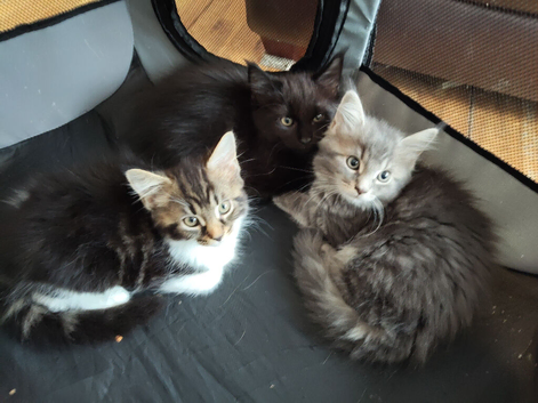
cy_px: 202
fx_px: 388
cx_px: 269
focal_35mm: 25
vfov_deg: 54.9
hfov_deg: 69.4
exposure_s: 1/20
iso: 338
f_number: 1.8
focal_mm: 4.15
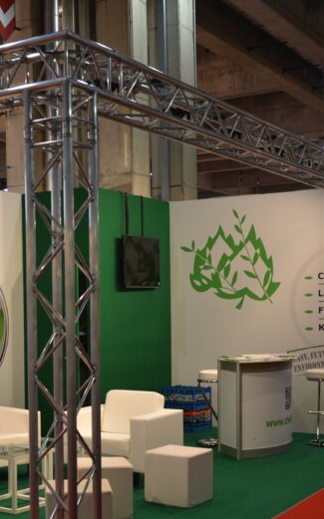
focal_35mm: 63
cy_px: 304
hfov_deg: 20.1
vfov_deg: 32.4
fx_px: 891
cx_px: 15
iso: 400
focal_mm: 21
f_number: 4.5
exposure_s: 1/80
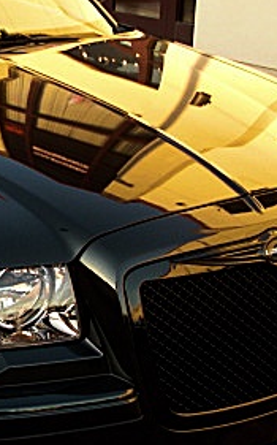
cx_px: -46
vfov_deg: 23.8
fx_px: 1054
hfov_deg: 14.5
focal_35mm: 87
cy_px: 209
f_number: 2.8
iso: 100
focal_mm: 6.3
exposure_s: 1/80
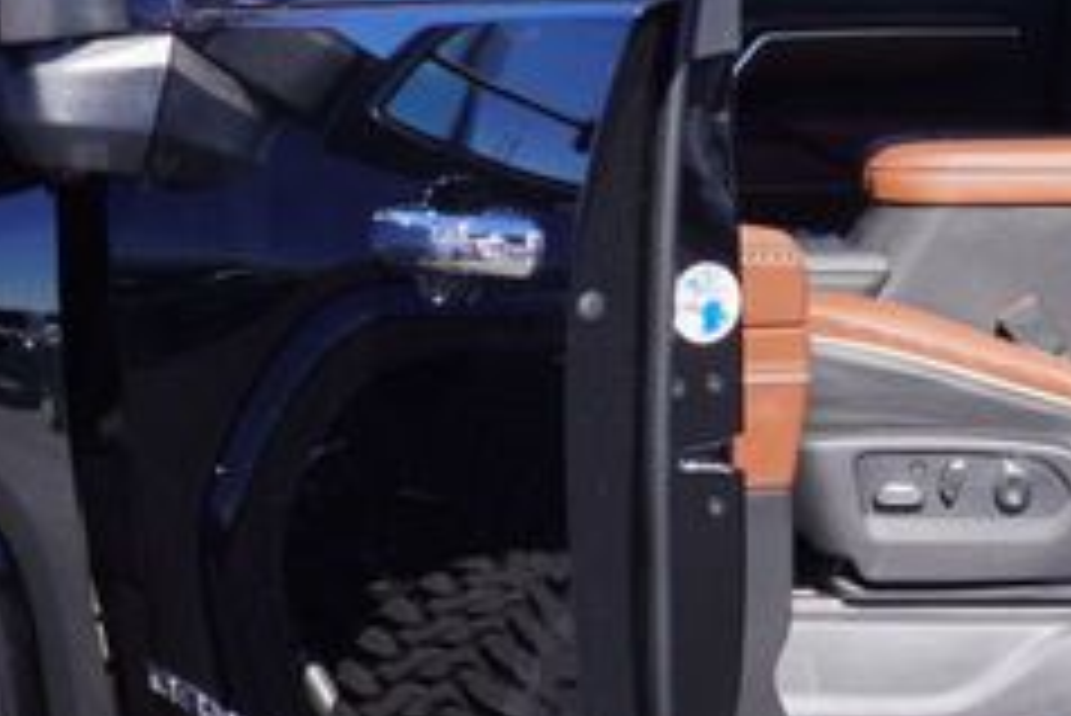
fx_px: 3453
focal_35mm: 116
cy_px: 522
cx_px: 612
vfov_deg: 11.8
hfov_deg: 17.6
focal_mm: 18
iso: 100
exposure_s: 1/160
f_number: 6.3
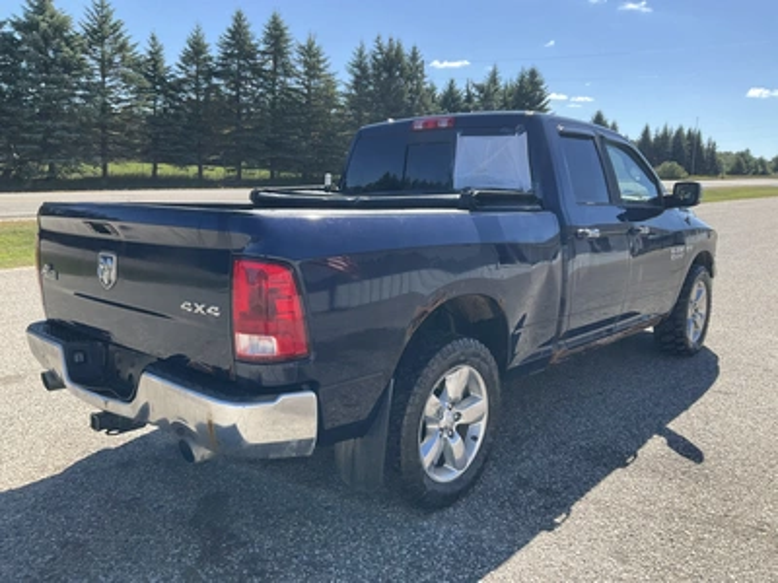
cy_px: 292
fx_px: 652
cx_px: 389
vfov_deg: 48.2
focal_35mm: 29
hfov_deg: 61.7
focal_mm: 3
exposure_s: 1/556
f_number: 1.8
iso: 25
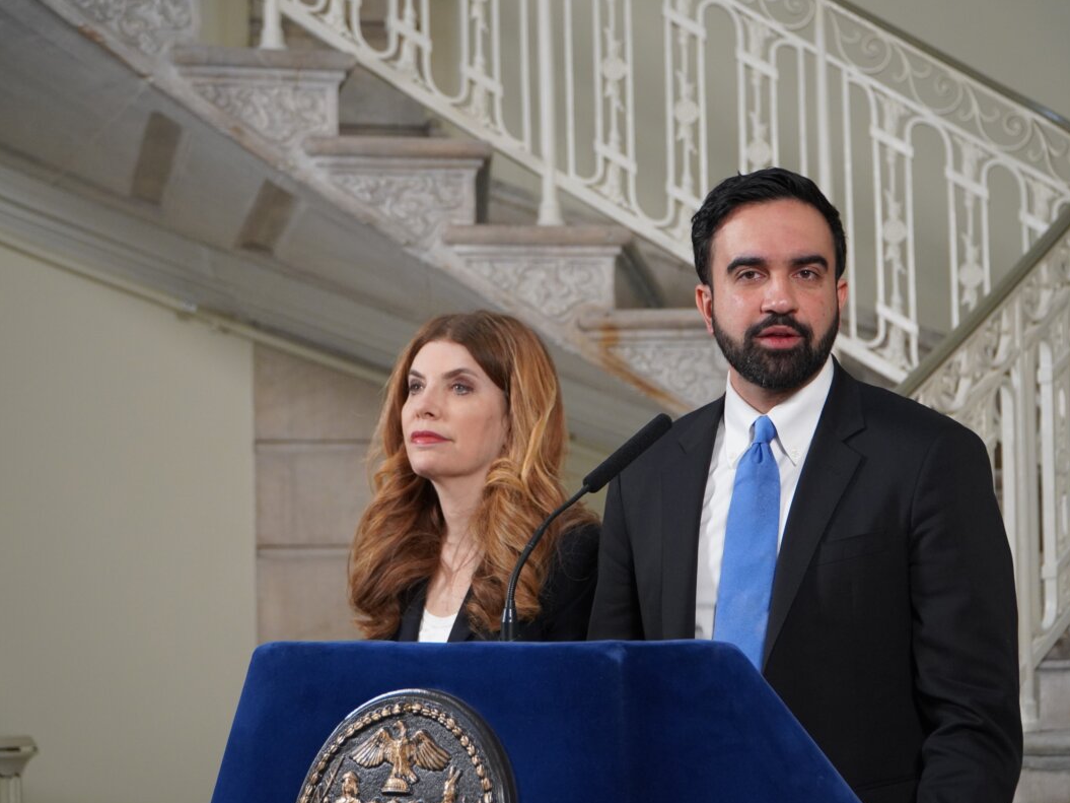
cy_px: 404
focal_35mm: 94
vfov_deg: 15.8
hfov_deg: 21.0
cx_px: 541
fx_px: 2891
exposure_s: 1/160
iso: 1250
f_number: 4
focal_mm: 57
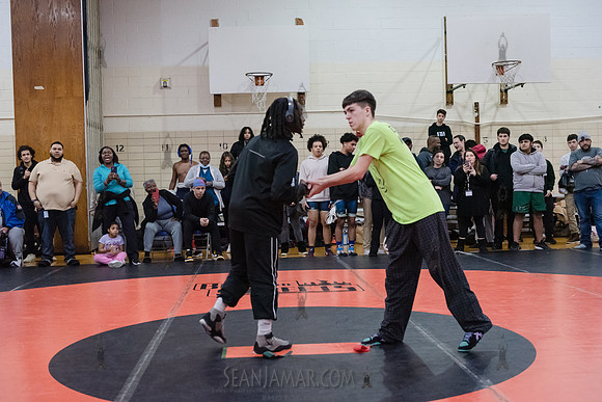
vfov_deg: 28.1
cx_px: 301
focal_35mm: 48
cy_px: 201
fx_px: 803
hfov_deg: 41.1
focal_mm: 48
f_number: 3.2
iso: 8000
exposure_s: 1/200
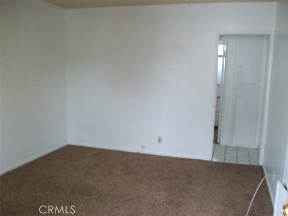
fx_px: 283
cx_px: 144
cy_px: 108
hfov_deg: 54.0
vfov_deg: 41.8
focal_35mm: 34
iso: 80
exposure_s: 1/40
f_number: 2.8
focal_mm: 5.7
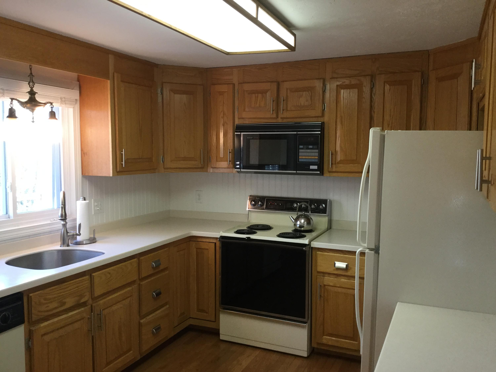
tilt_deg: -2.6
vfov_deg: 45.4
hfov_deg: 58.4
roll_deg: +0.2
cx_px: 248
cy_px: 186
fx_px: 444
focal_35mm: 31
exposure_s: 1/30
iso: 80
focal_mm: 3.3
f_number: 2.4
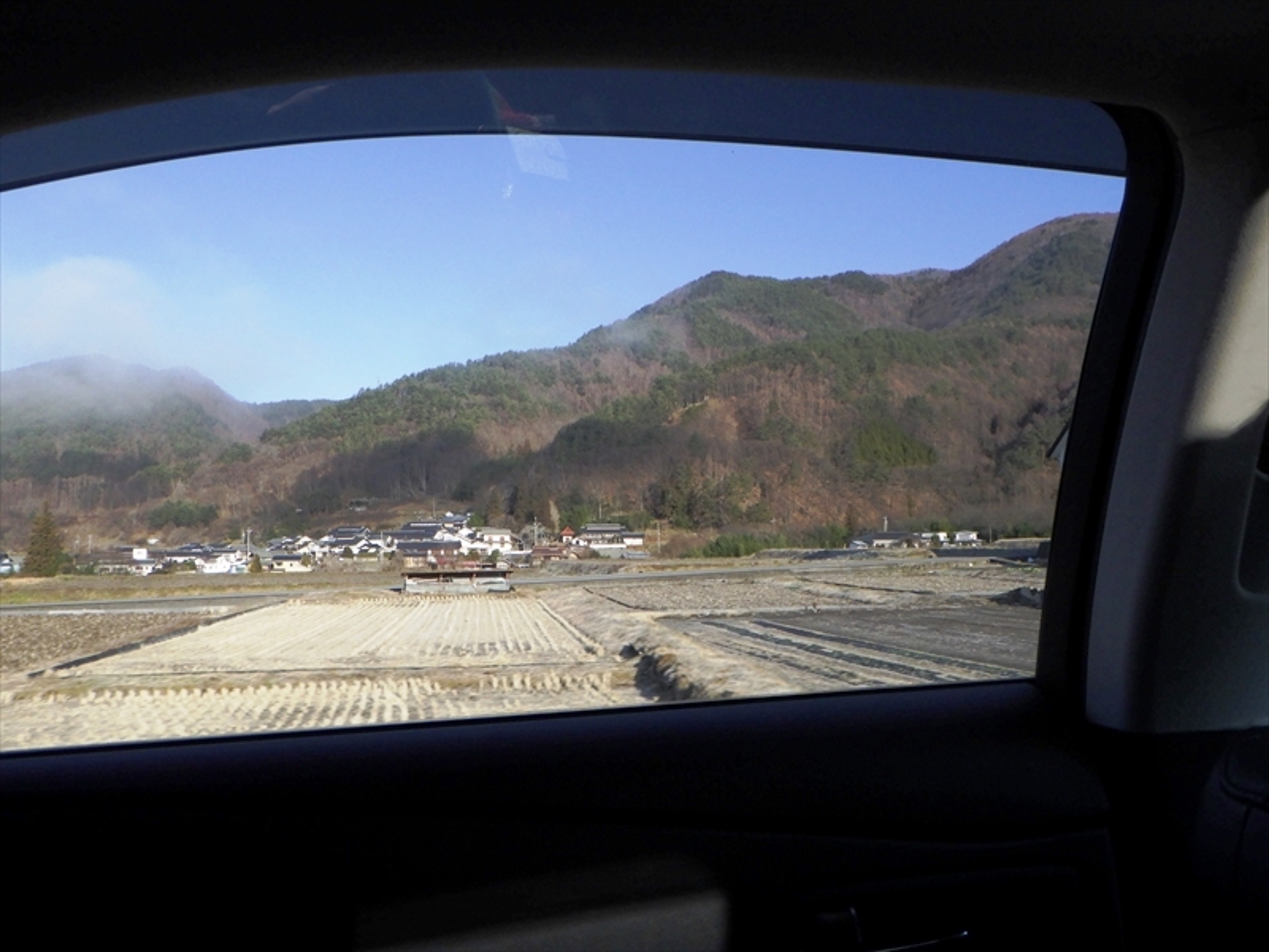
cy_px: 476
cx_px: 634
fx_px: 807
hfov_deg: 76.4
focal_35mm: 22
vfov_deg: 61.1
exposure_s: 1/250
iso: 250
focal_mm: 5
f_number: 4.2
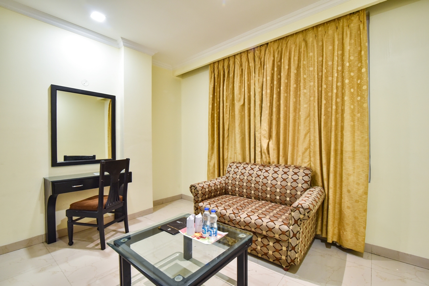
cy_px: 143
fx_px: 191
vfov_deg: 73.8
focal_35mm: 16
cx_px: 214
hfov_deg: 96.7
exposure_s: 1/20
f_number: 7.1
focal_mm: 16
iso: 2000
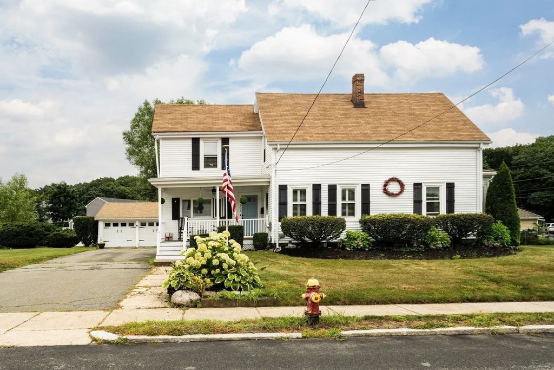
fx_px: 369
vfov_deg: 53.1
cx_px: 277
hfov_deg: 73.7
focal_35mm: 24
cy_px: 185
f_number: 14
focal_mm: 24
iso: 64
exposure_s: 1/60
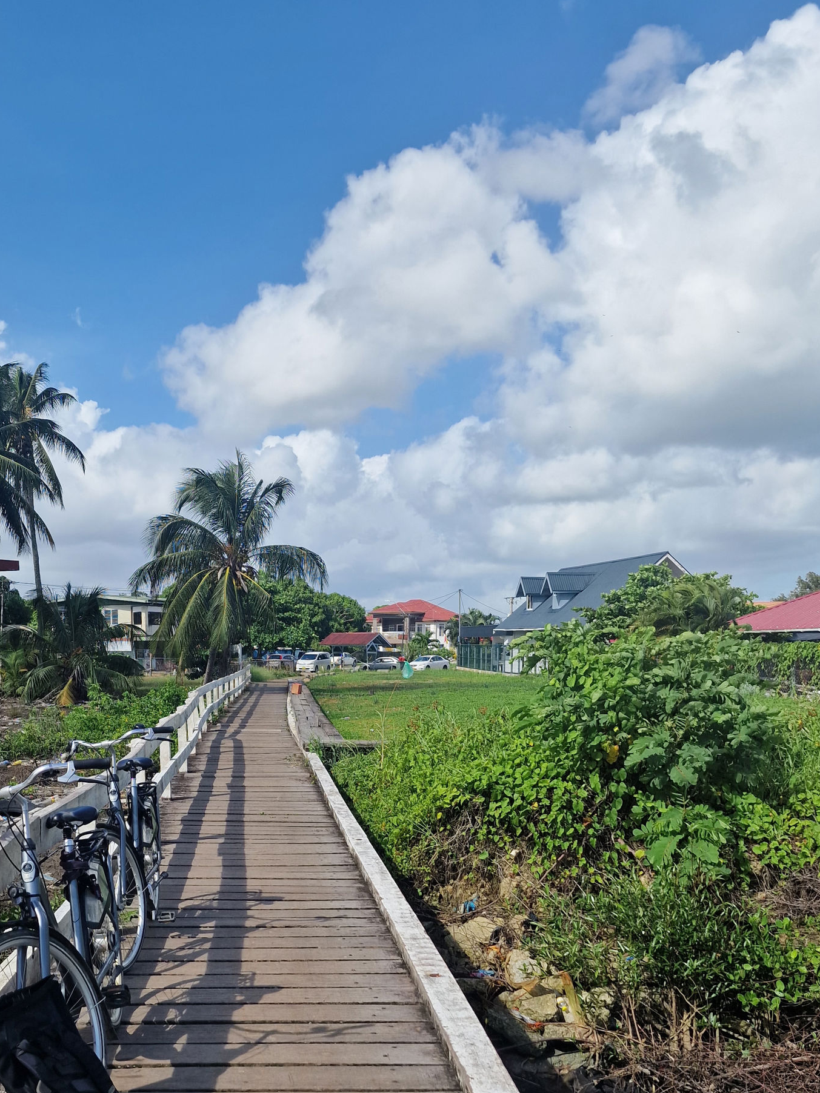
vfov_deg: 52.9
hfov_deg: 41.4
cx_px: 288
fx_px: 1074
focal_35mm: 34
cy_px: 729
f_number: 1.8
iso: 50
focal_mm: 6.4
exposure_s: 1/1448
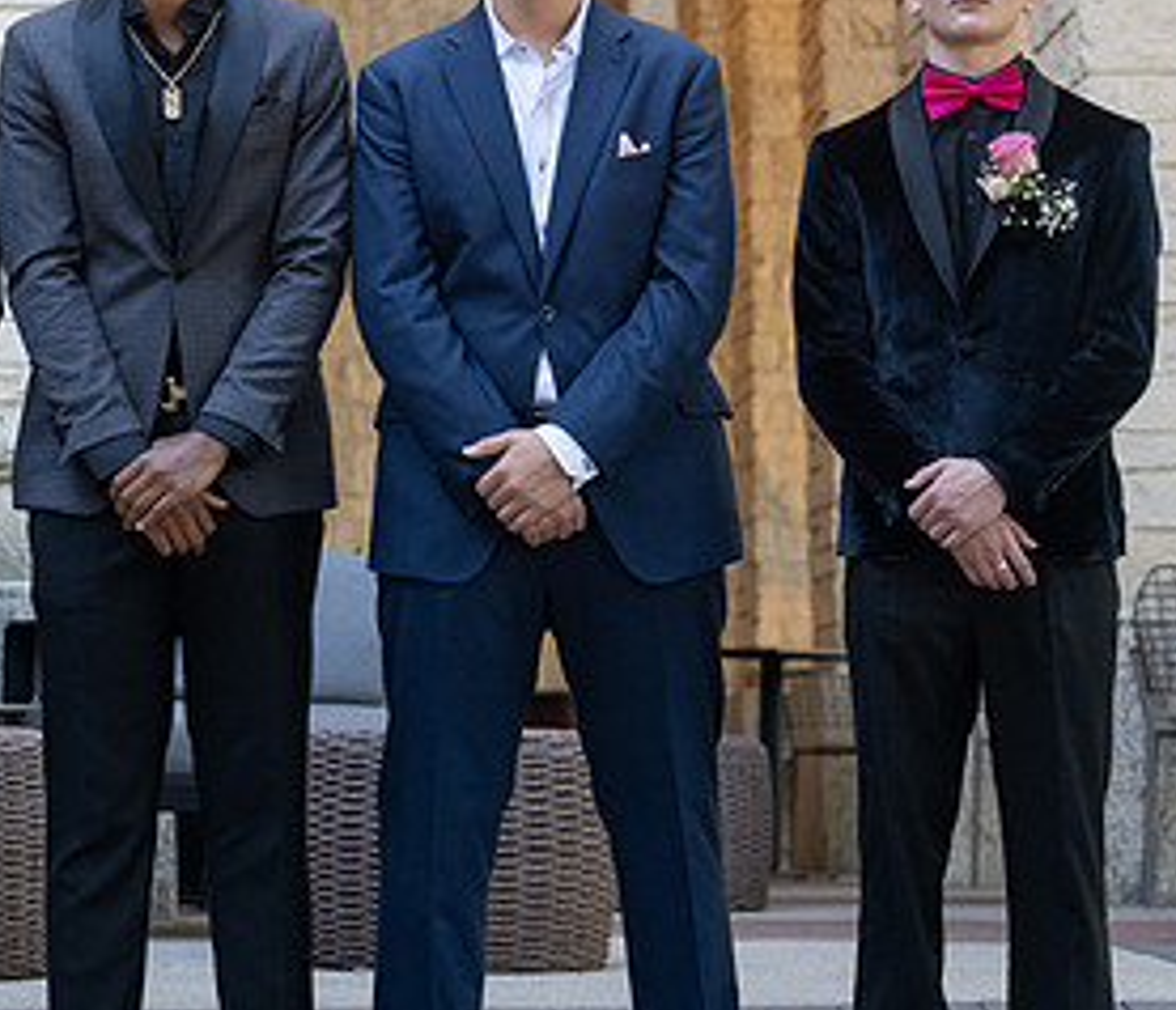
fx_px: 5876
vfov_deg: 9.8
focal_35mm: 164
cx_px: 263
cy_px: 393
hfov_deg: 11.4
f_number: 4
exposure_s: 1/320
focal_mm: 70
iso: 1600
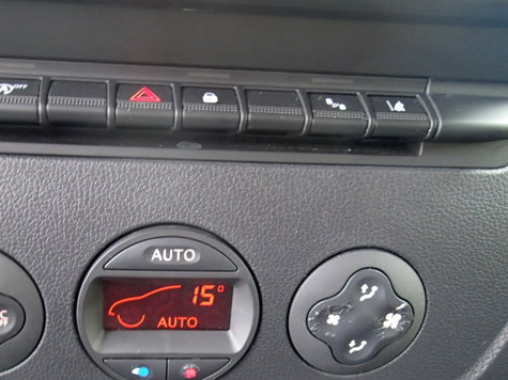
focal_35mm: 40
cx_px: 179
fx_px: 587
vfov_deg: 35.0
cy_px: 295
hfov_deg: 46.2
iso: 320
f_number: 2
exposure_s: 1/30
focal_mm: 4.5
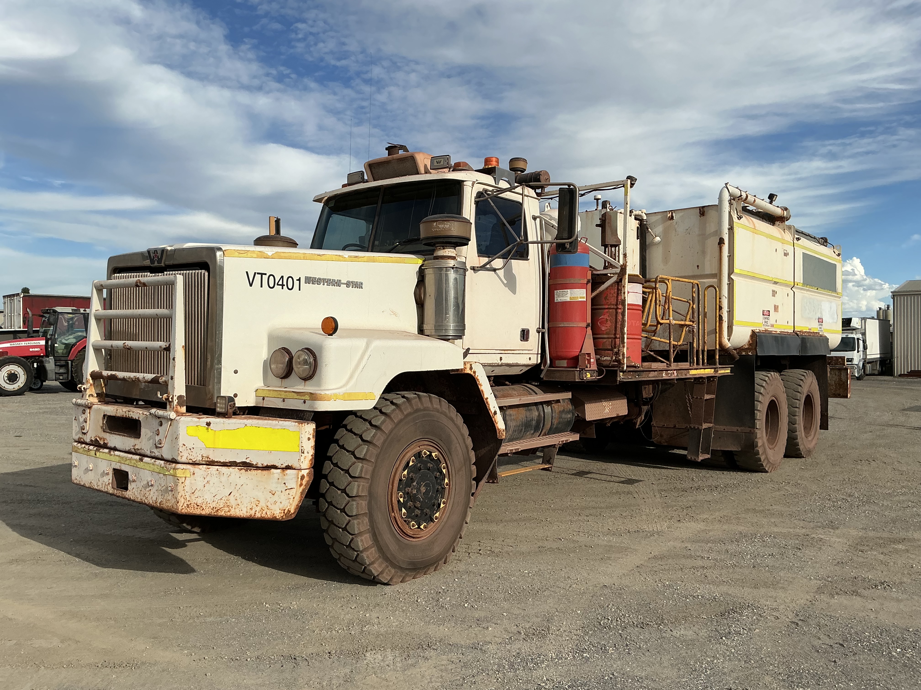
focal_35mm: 28
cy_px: 345
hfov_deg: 63.4
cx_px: 460
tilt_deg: +0.8
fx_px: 745
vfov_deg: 49.7
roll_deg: -0.1
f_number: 1.8
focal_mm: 3
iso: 25
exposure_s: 1/2227
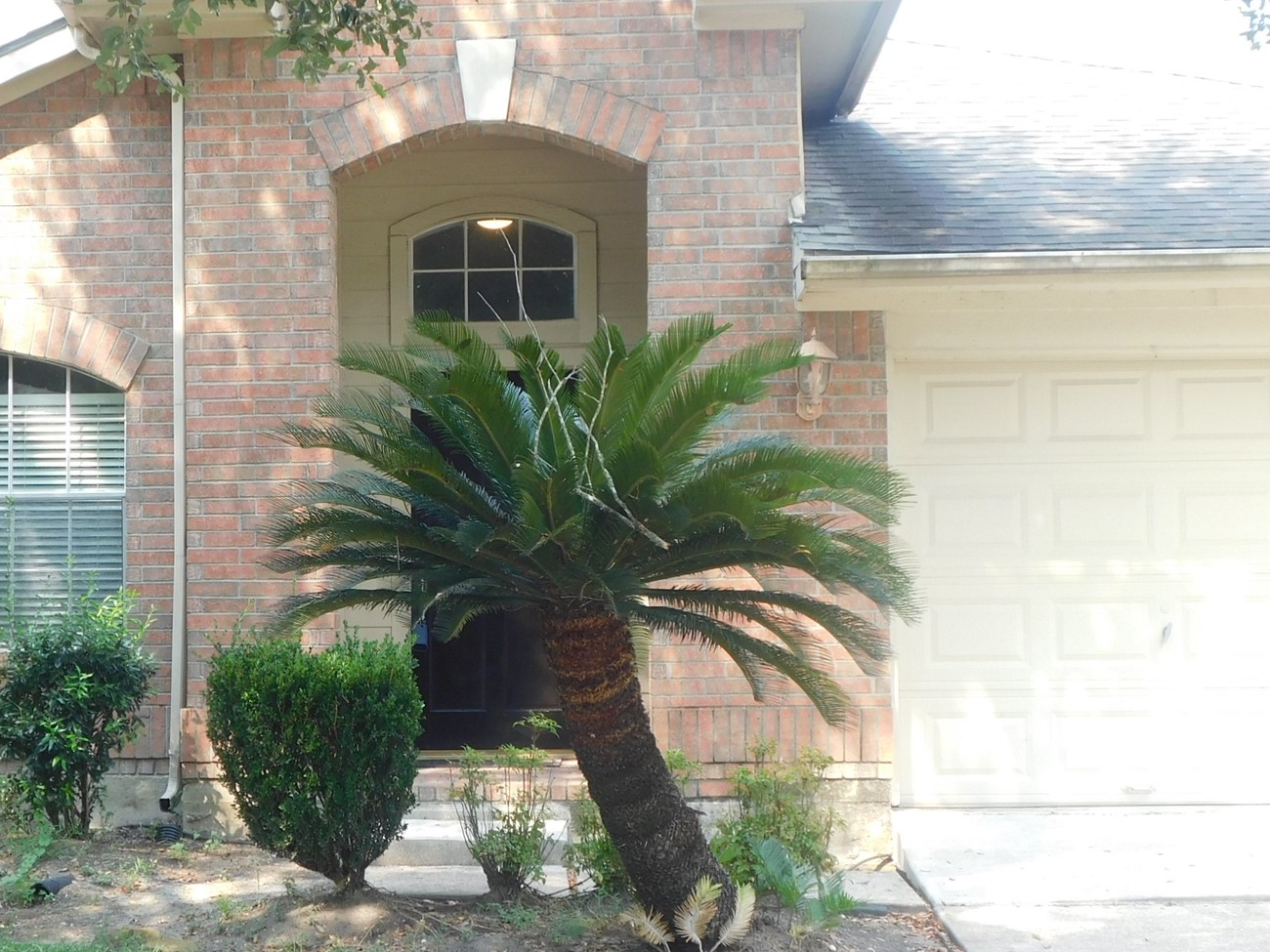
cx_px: 423
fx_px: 2311
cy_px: 530
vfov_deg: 23.3
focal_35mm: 63
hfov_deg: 30.5
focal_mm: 7.1
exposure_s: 1/125
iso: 125
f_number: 3.6
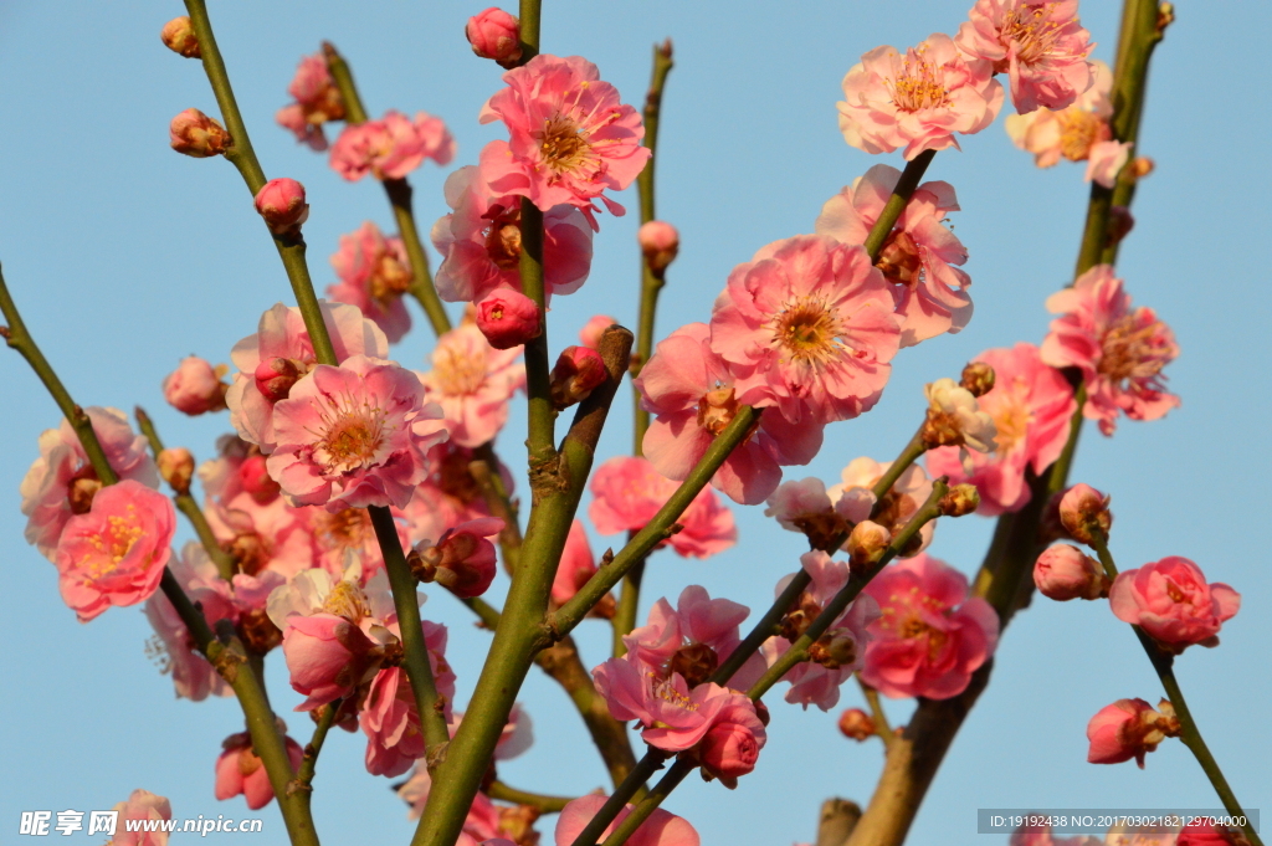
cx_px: 636
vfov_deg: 3.1
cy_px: 423
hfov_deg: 4.6
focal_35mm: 450
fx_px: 15887
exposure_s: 1/250
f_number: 20
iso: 1400
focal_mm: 300
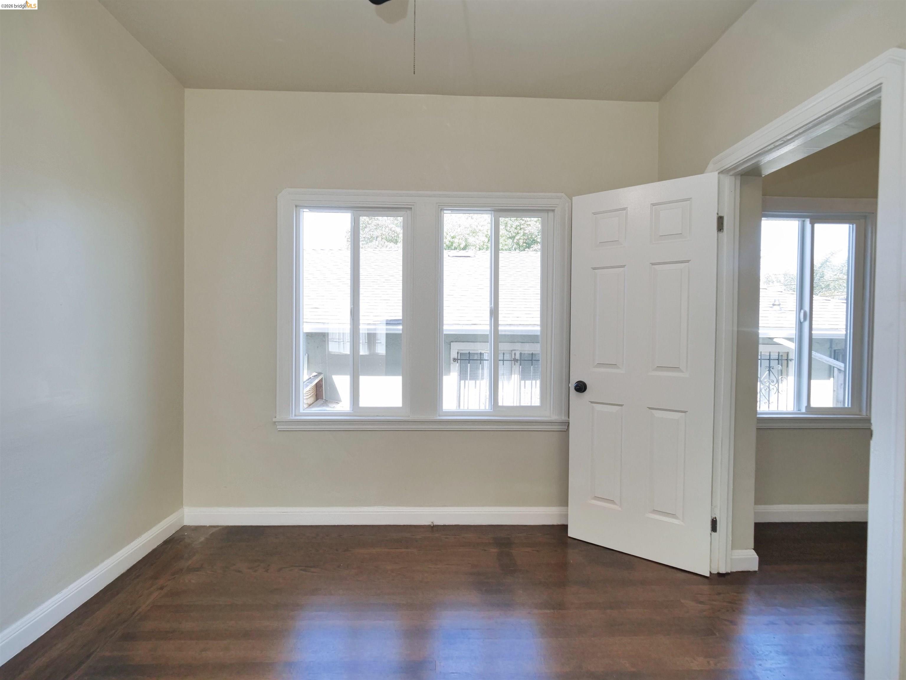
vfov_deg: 85.7
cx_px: 453
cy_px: 340
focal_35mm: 14
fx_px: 366
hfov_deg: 102.1
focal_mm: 7
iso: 800
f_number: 5
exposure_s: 1/160
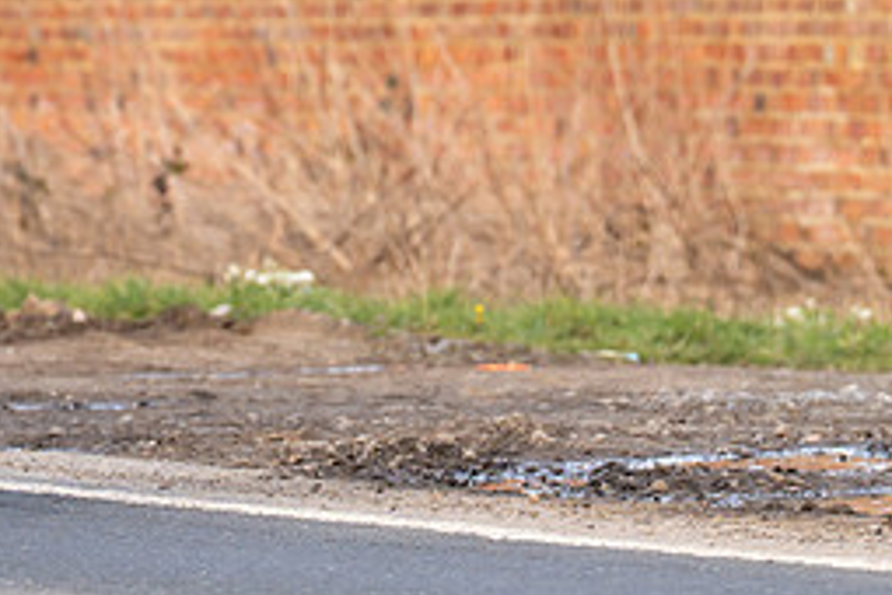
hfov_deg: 2.7
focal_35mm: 757
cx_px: -157
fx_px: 18755
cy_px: -79
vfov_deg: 1.8
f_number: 4
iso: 320
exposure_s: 1/800
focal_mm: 200
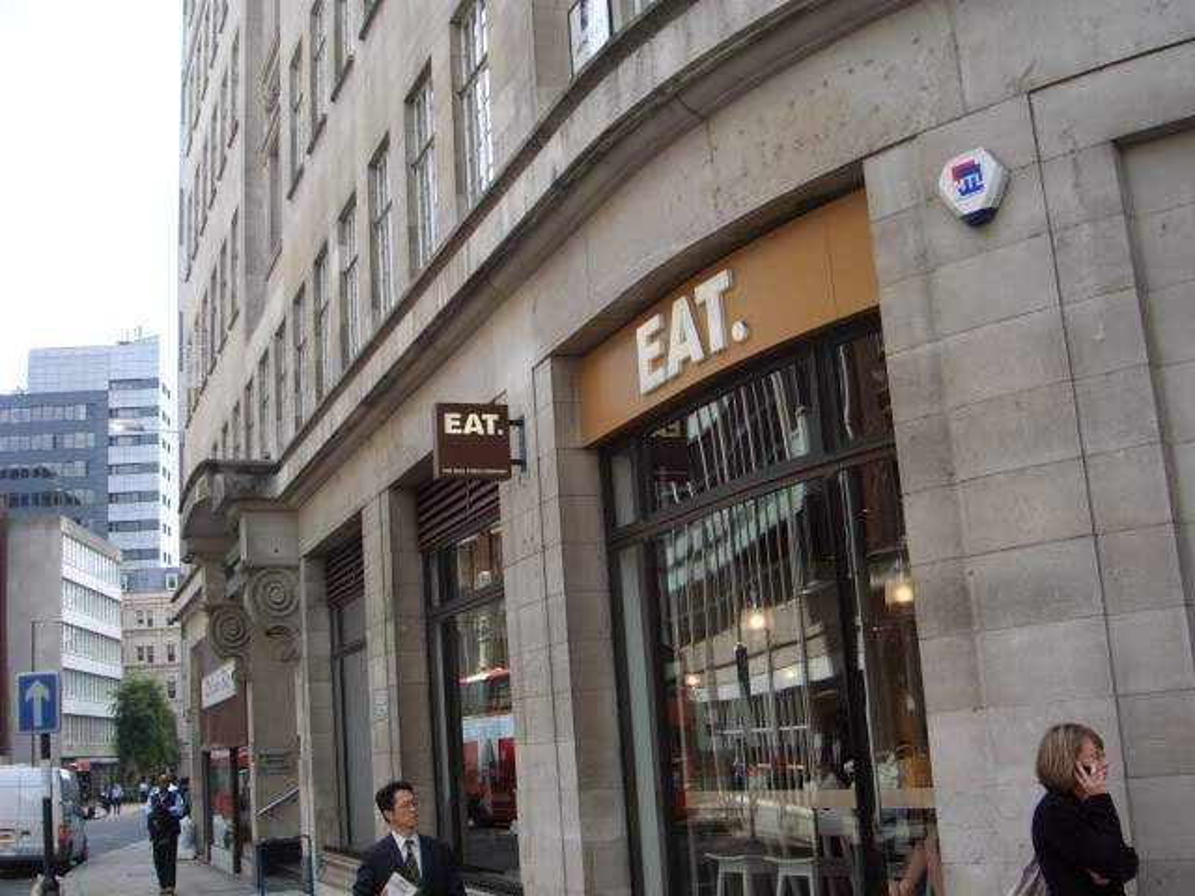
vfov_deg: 36.8
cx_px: 598
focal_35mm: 39
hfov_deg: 47.9
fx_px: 1346
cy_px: 448
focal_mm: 8
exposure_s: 1/125
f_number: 4.8
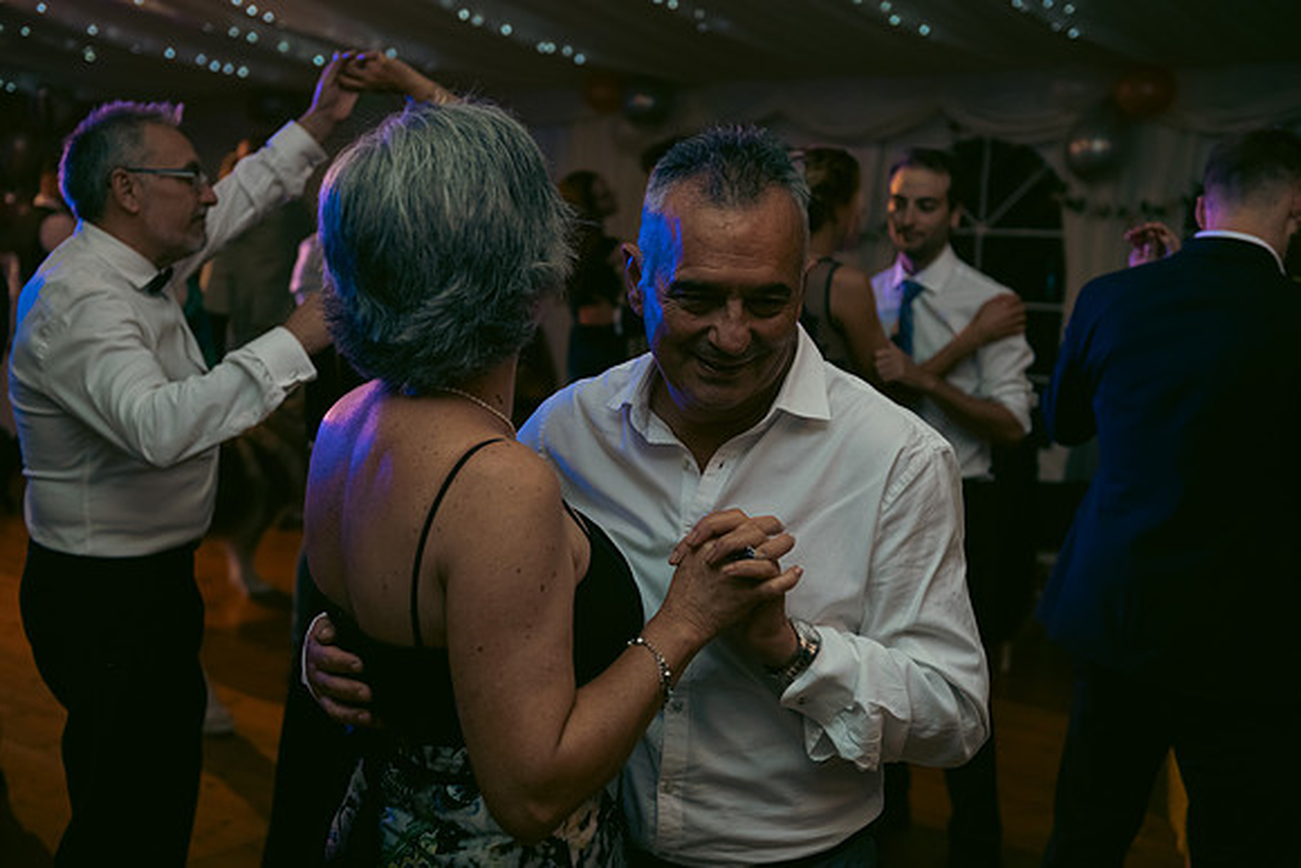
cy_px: 434
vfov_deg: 29.9
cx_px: 650
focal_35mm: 45
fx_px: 1627
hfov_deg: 43.6
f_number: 3.5
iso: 800
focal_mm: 45
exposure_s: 1/160
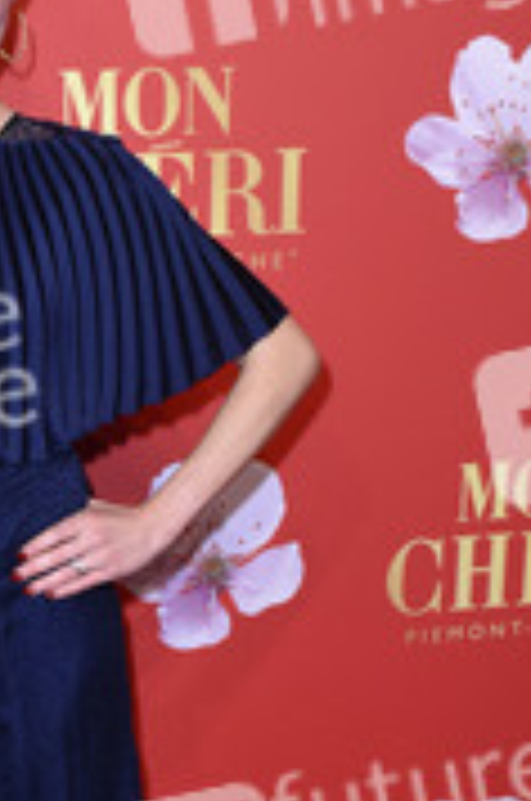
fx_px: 1799
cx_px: -63
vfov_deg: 24.7
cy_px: 626
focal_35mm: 81
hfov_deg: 16.3
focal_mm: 24
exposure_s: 1/160
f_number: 6.3
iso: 1600
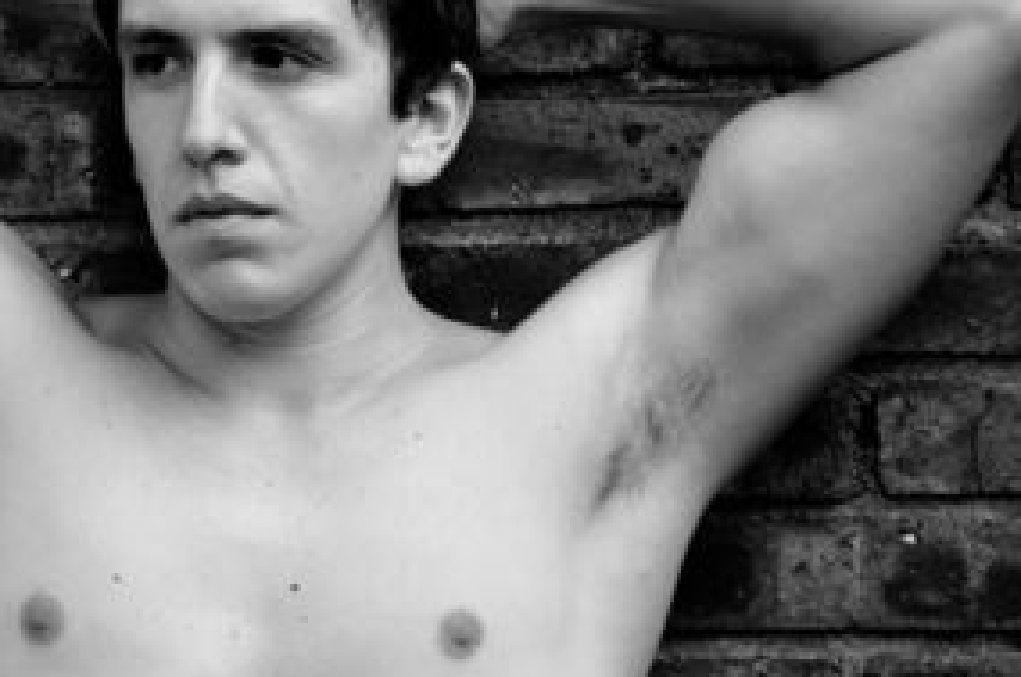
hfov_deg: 3.5
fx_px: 16931
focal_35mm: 598
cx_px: 183
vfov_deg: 2.3
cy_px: 304
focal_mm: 240
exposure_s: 1/80
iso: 400
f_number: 5.3
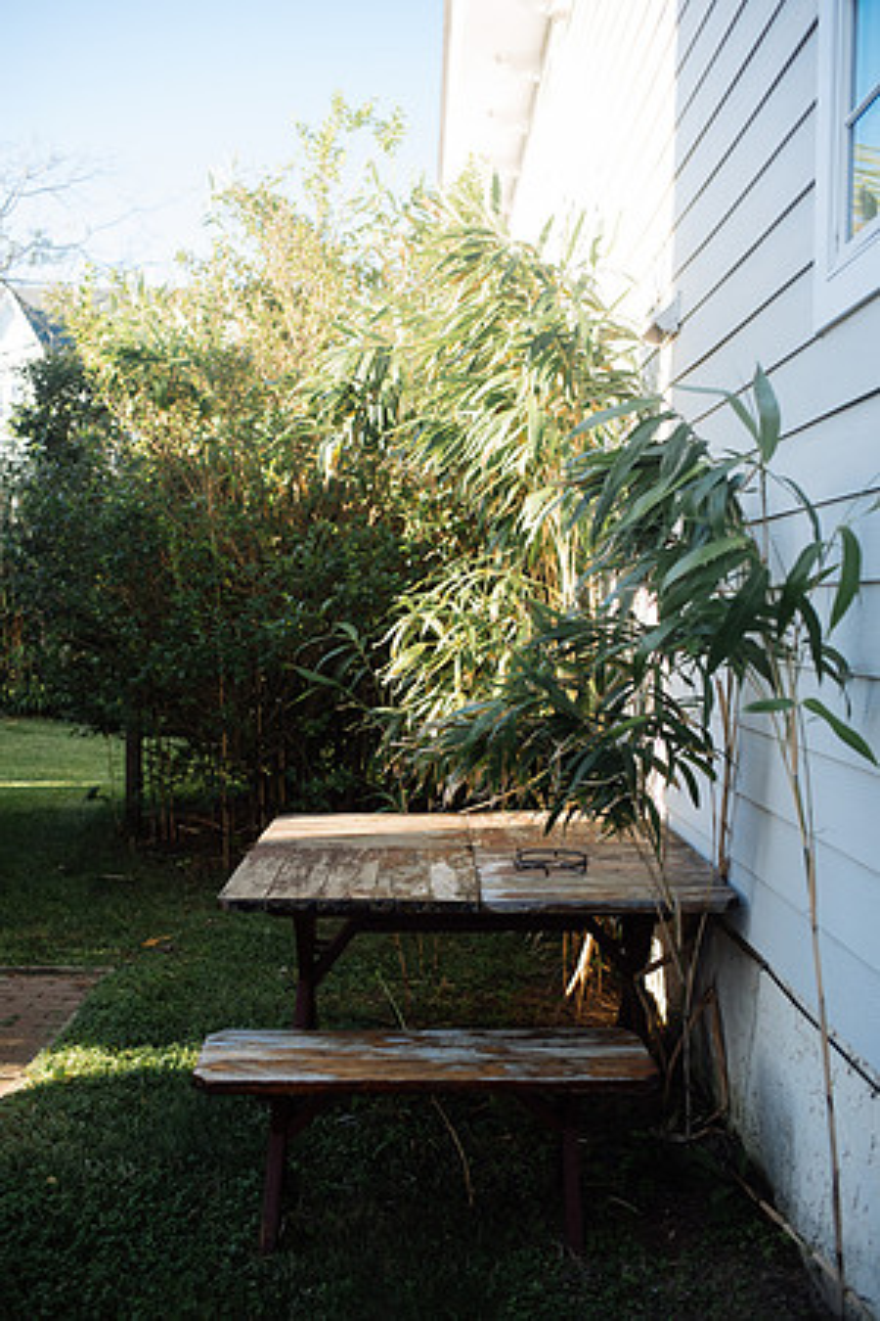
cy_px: 660
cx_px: 440
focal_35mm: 35
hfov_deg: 37.9
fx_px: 1283
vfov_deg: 54.4
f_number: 2.8
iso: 640
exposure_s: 1/1250
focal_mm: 35
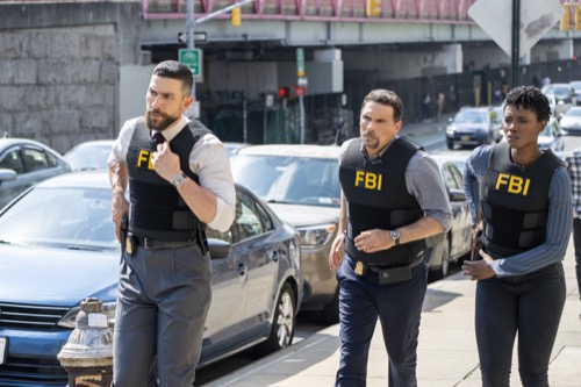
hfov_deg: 20.4
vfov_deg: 13.7
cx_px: 290
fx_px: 1613
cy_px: 194
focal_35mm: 100
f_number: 5.6
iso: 1000
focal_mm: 100
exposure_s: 1/2500
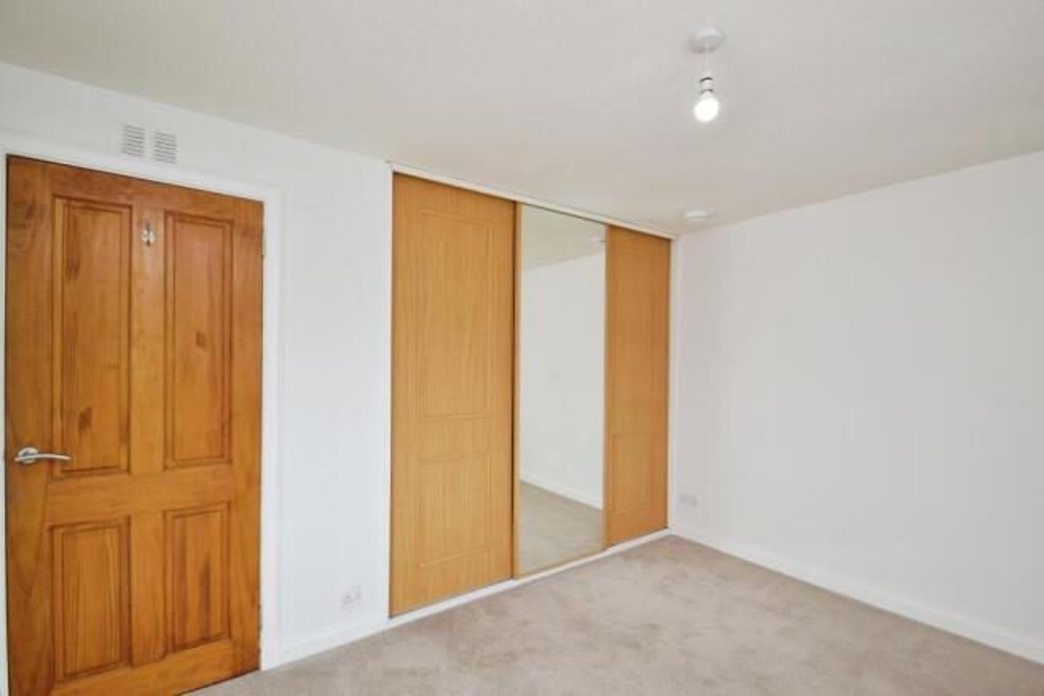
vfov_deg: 77.4
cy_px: 348
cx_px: 522
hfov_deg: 100.4
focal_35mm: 15
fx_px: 435
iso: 320
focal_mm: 10
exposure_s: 1/50
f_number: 9
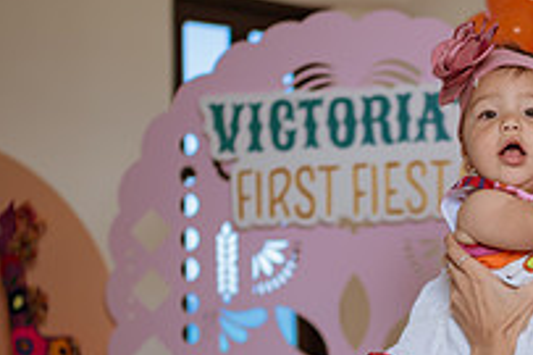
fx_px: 1479
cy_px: 327
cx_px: 525
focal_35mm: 100
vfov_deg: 13.5
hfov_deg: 19.8
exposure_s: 1/1250
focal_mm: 35
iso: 160
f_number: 1.8
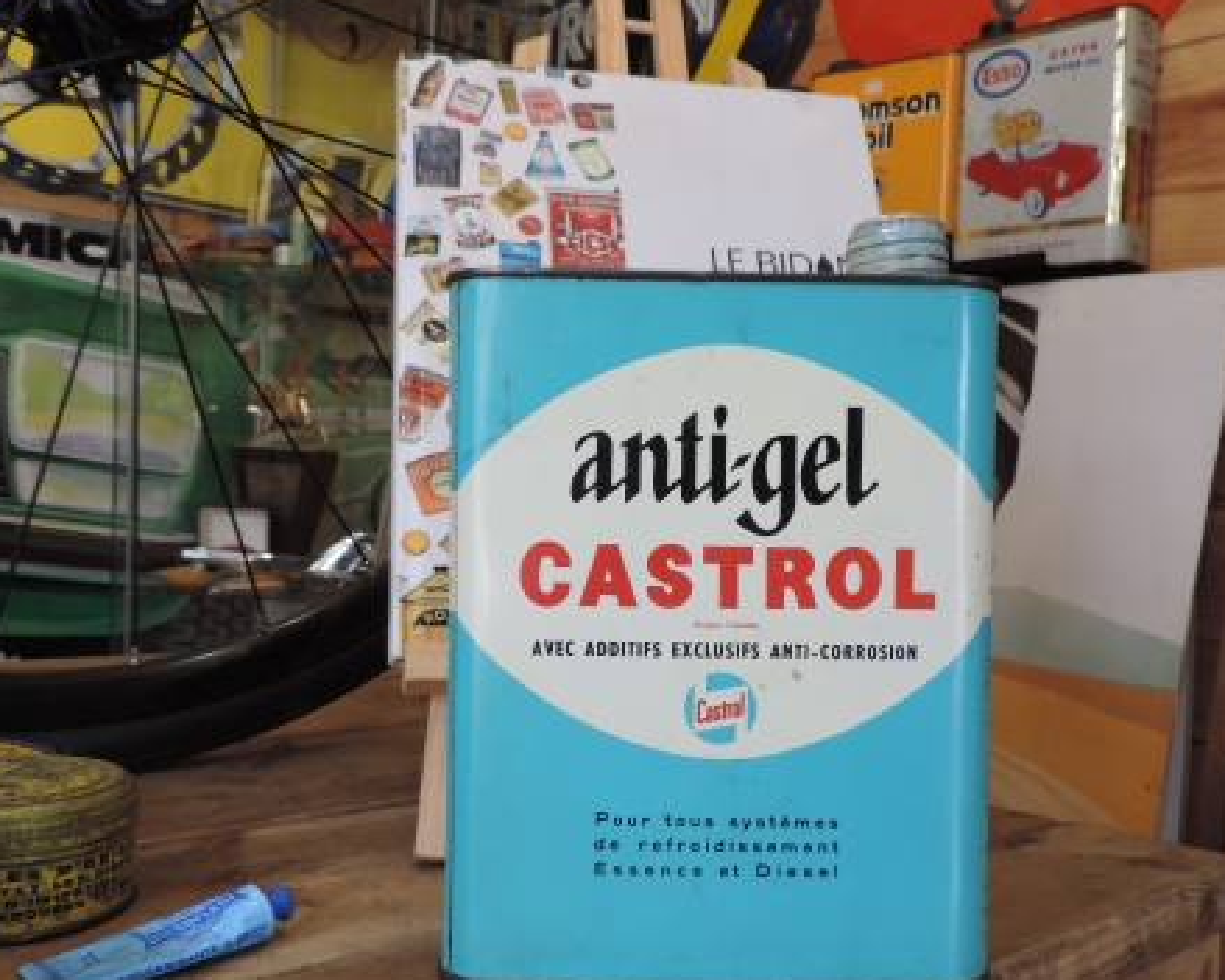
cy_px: 553
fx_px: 1160
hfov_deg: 55.6
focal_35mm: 32
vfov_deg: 45.7
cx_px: 647
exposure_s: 1/30
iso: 140
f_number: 3
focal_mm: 4.3
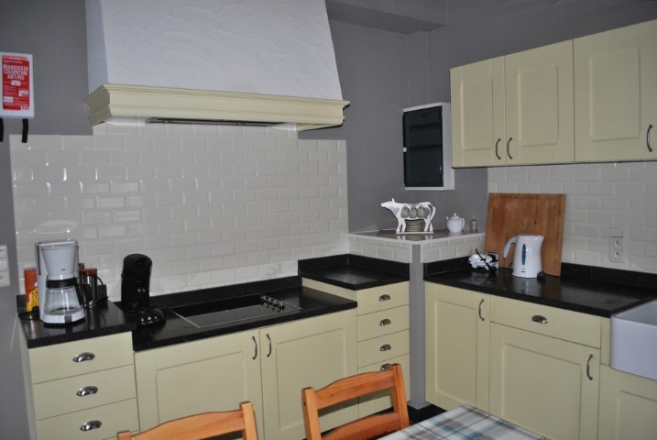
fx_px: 493
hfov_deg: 67.3
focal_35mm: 27
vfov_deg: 48.1
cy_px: 220
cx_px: 328
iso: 200
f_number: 3.5
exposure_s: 1/60
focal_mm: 18
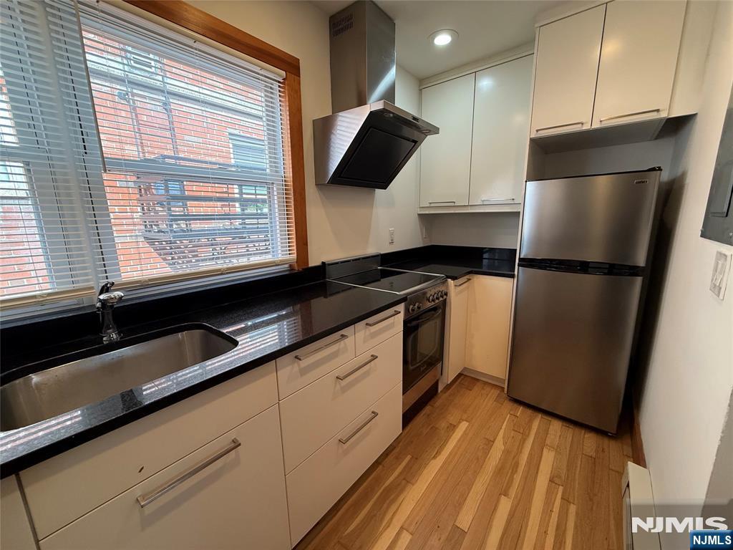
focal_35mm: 14
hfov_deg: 102.1
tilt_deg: -10.8
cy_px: 275
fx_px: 296
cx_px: 366
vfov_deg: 85.7
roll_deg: +1.1
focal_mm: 2.22
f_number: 2.2
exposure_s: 1/120
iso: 200
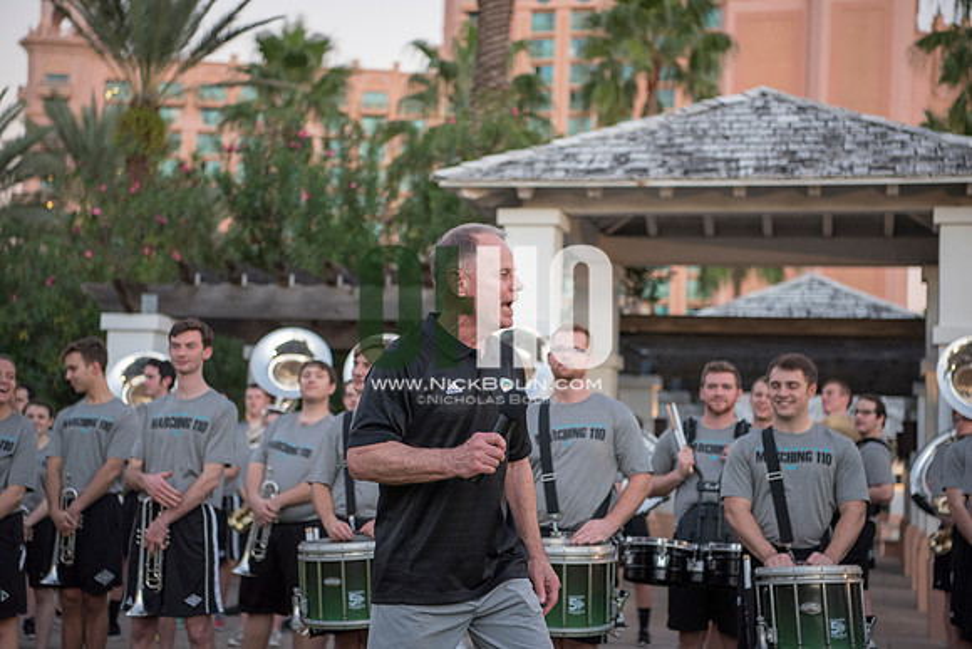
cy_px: 324
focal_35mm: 62
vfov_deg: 21.9
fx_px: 1674
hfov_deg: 32.4
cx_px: 486
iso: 2000
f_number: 3.2
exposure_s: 1/400
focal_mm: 62
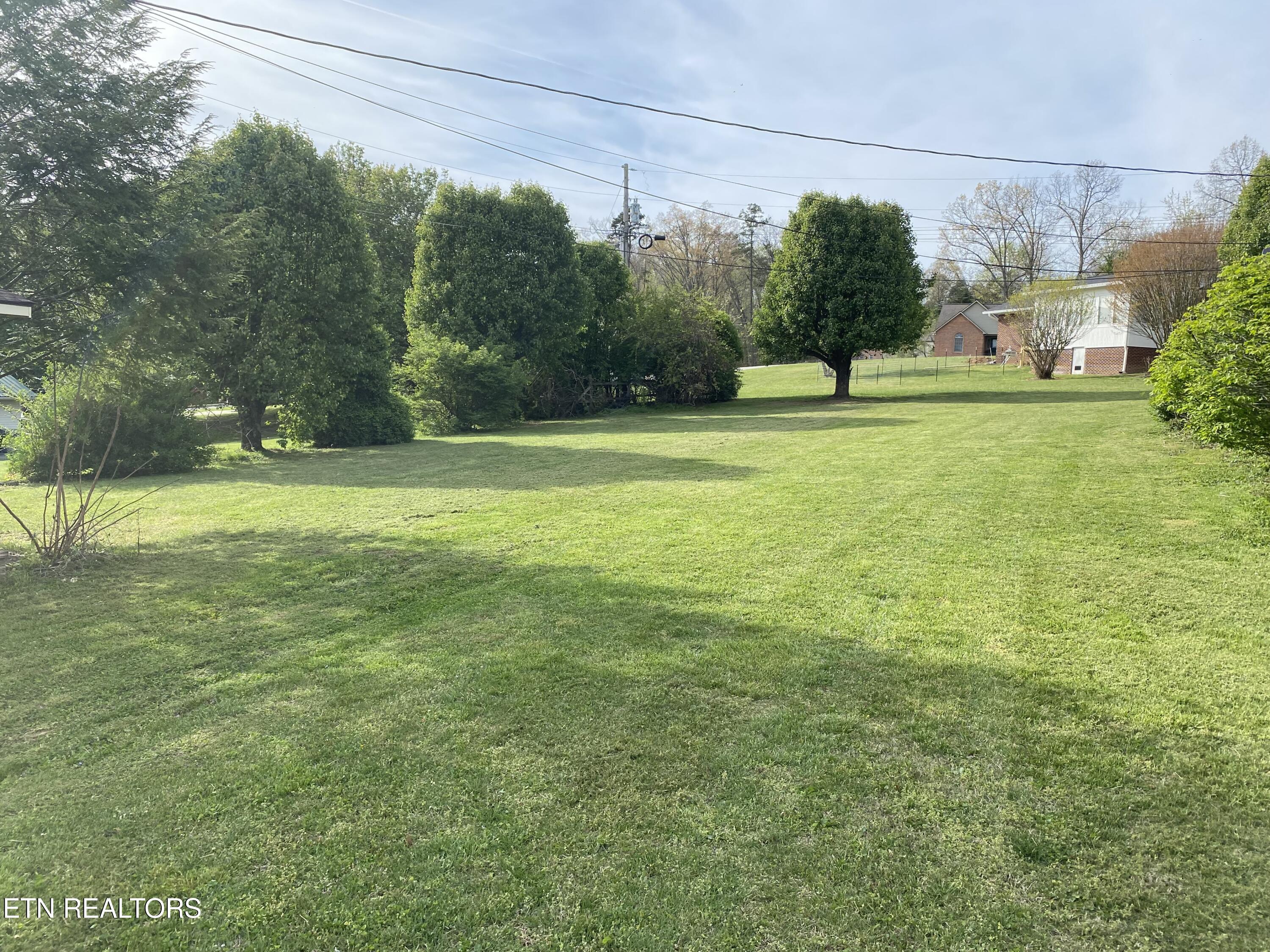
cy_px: 476
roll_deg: -1.6
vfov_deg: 53.1
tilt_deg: -4.9
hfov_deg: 67.3
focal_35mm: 26
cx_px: 635
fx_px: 954
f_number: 1.8
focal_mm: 4.25
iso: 32
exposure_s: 1/1412
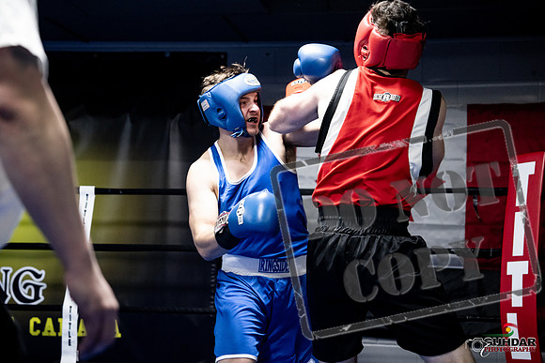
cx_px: 272
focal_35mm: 70
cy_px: 182
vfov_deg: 19.5
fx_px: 1060
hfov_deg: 28.8
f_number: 2.8
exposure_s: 1/1000
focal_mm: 70
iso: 8000
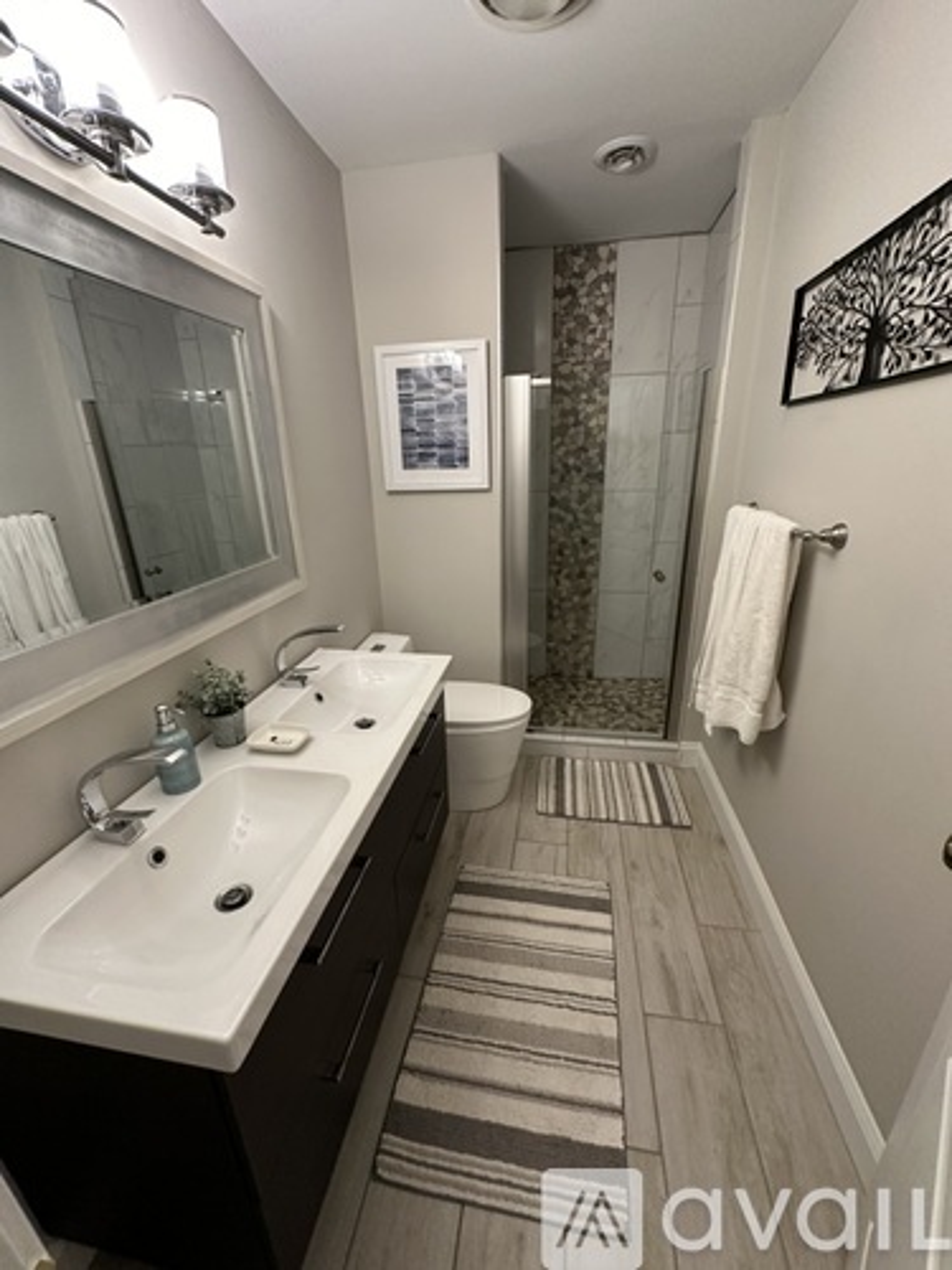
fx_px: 513
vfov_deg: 102.1
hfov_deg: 85.7
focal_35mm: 14
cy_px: 635
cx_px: 476
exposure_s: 1/60
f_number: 2.2
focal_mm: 2.22
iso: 320
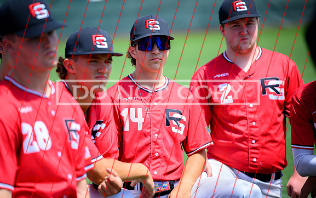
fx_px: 1766
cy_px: 96
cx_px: 158
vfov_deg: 6.4
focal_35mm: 205
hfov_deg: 10.2
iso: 64
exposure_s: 1/400
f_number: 2.8
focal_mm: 200
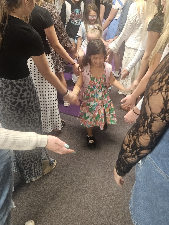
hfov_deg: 47.8
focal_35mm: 29
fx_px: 189
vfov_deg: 61.5
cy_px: 100
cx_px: 105
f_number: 1.8
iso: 640
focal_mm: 5.4
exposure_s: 1/60
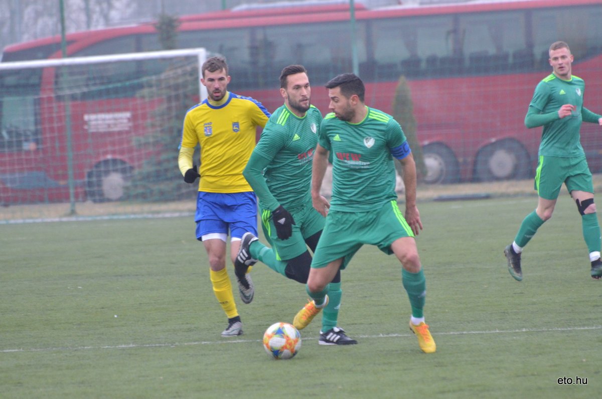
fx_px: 6008
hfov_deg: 5.7
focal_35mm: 360
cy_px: 200
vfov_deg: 3.8
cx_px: 301
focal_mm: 240
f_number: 5.3
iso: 2000
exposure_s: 1/400
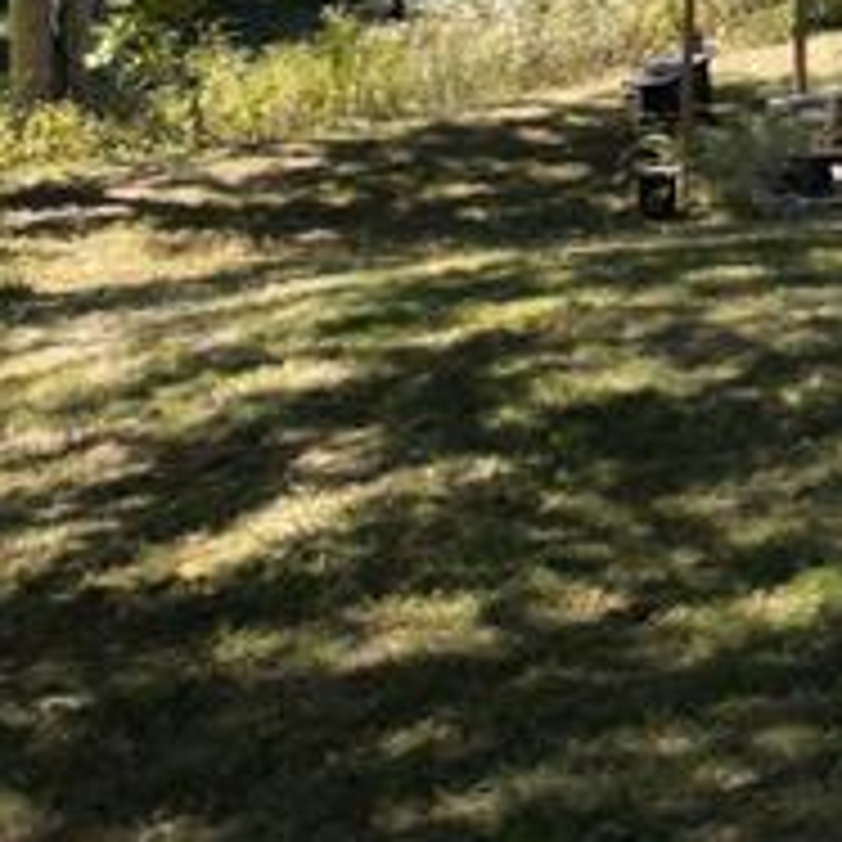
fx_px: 3192
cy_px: -738
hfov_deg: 12.9
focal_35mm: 116
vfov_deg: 13.3
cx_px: 1725
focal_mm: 6.72
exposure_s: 1/800
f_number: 1.7
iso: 100
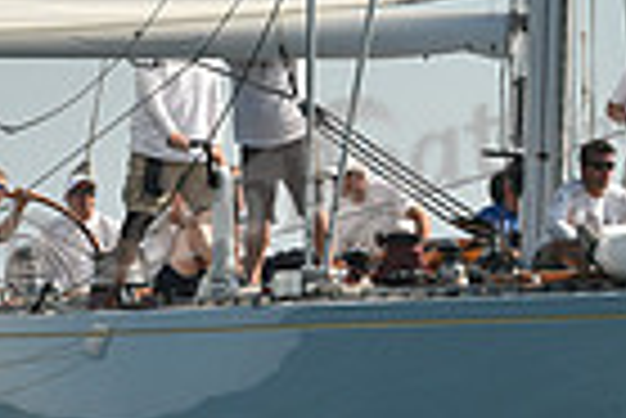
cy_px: -106
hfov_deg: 1.7
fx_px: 21027
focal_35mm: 1208
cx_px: 865
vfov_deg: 1.1
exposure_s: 1/1000
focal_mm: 290
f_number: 7.1
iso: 250
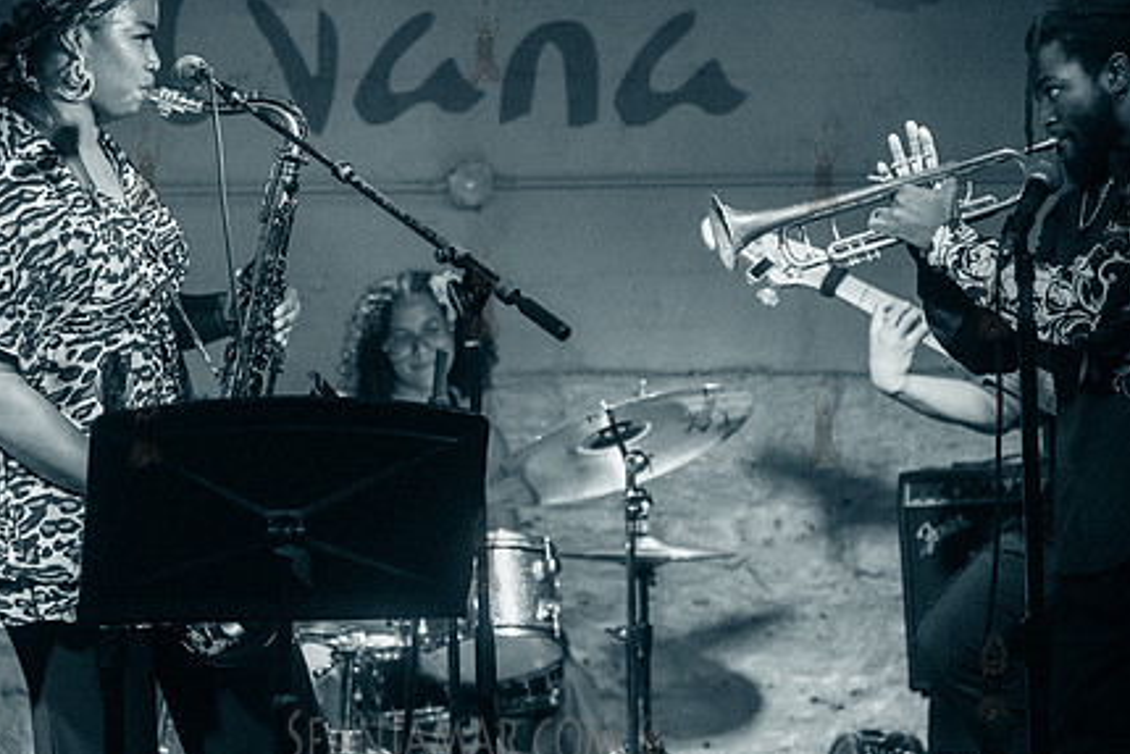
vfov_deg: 11.7
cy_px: 320
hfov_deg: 17.5
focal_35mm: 117
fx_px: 3674
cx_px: 449
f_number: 2.8
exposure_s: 1/320
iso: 8000
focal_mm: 80
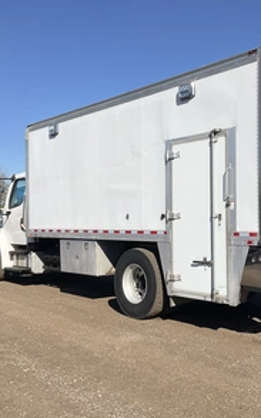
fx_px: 478
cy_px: 208
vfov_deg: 47.2
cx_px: 183
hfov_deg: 30.2
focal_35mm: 42
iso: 25
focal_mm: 3
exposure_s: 1/3788
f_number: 1.8
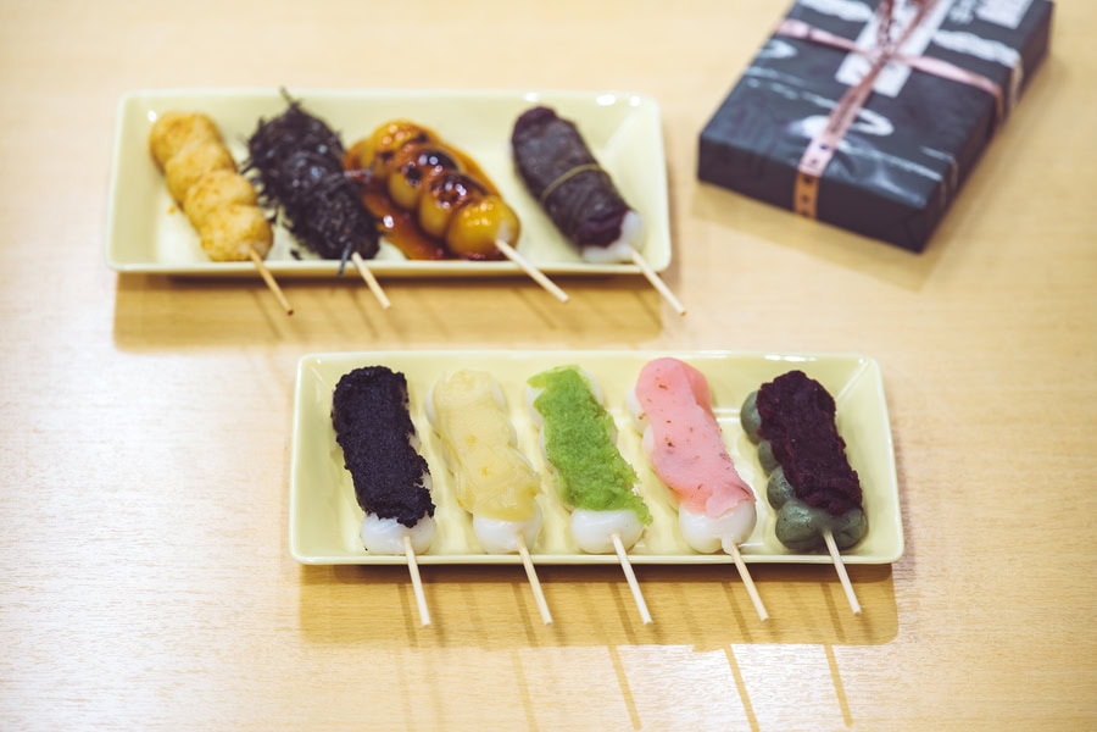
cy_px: 366
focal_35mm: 105
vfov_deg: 13.0
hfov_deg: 19.5
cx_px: 548
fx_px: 3199
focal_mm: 105
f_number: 3.5
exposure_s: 1/60
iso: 400
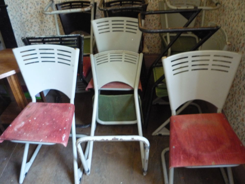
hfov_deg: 60.0
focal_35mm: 30
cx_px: 122
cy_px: 92
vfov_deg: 46.8
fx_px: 212
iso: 400
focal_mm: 5.2
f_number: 3.3
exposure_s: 1/10
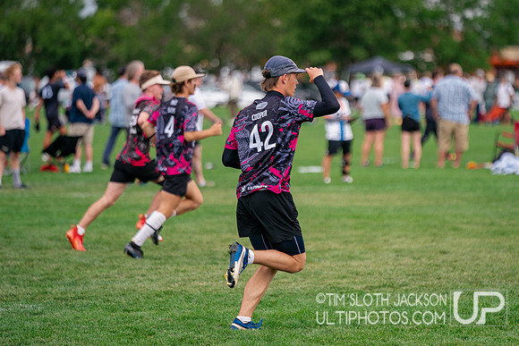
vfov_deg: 5.6
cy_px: 168
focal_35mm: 247
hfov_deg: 8.3
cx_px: 320
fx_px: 3559
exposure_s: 1/3200
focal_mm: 200
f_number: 2.8
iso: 800
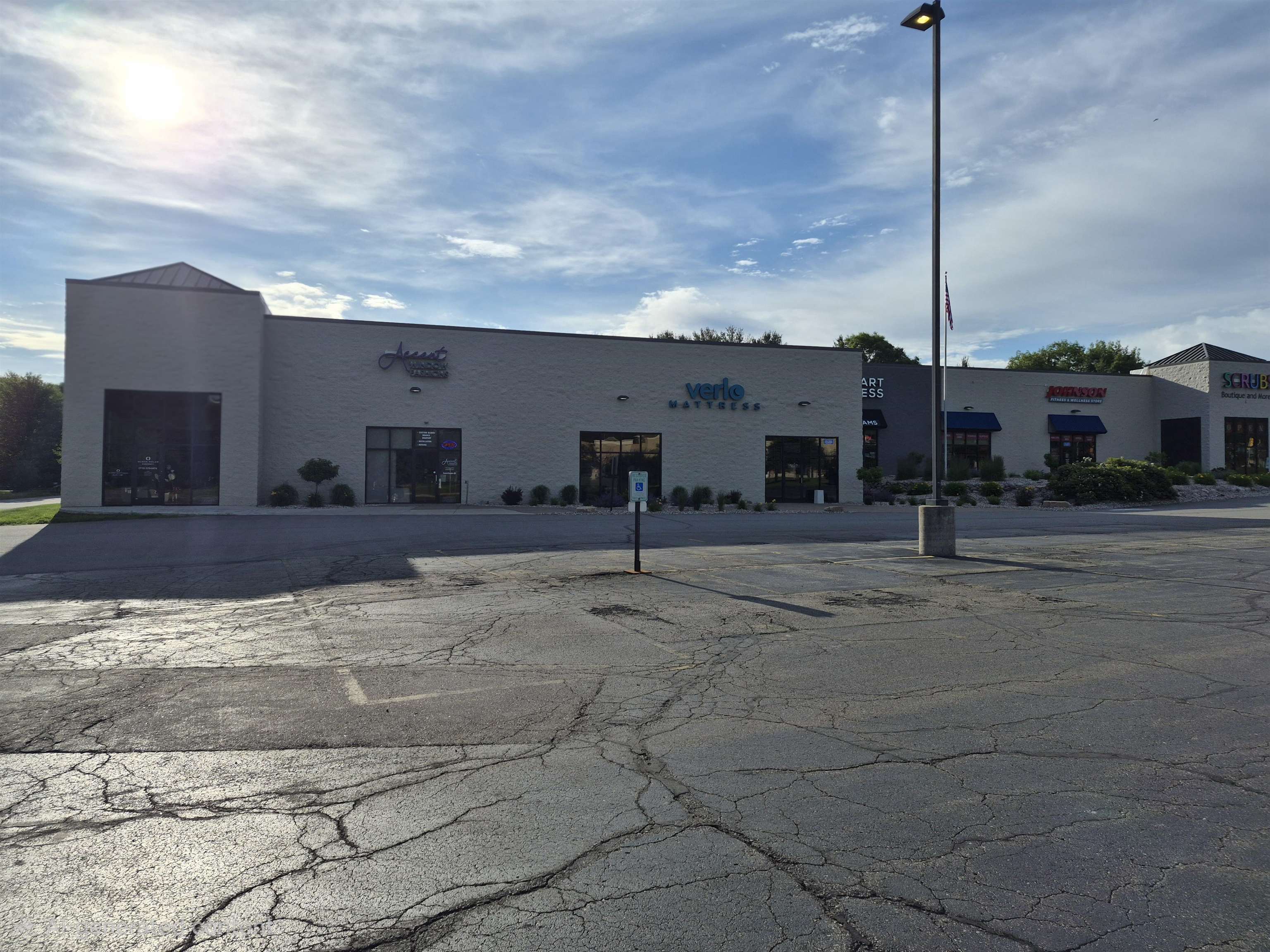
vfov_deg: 58.9
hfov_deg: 73.9
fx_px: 844
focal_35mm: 23
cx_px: 635
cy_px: 476
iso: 40
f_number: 1.8
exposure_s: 1/10000
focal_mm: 5.4
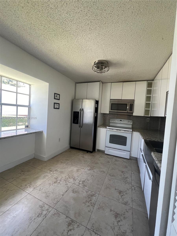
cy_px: 118
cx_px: 88
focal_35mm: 13
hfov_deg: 89.9
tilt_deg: -2.4
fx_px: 89
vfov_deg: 106.2
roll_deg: -3.7
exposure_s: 1/99
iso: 200
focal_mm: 1.57
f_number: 1.8
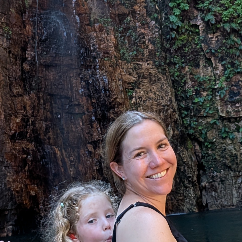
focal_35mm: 65
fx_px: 514
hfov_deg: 26.3
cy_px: 28
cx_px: 166
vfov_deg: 25.7
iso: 78
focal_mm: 2.74
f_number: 2.2
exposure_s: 1/100
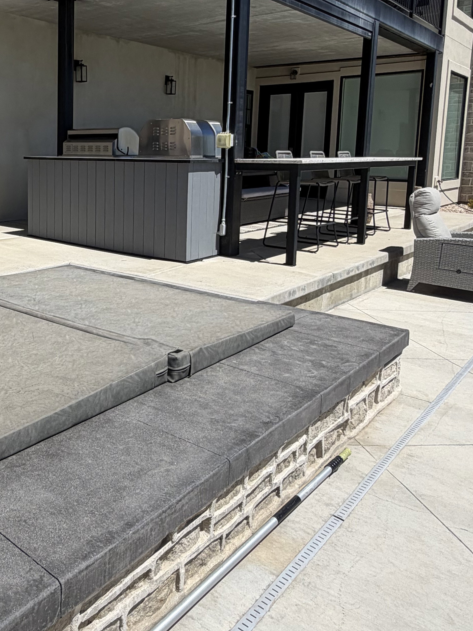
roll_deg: -0.8
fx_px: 583
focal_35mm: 32
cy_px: 231
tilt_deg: -7.4
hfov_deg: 41.3
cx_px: 63
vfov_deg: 56.0
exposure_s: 1/1339
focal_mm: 2.22
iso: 20
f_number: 2.2
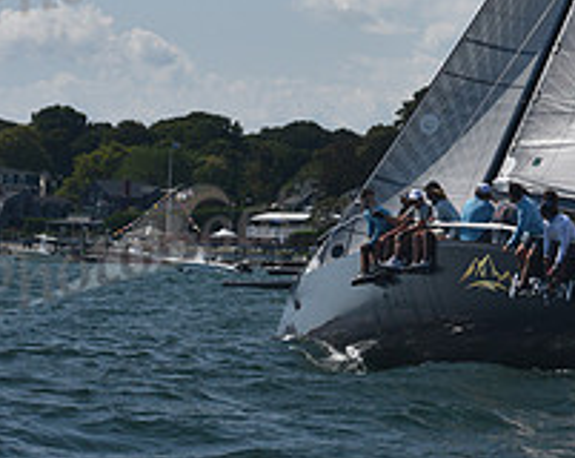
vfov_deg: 8.0
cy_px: -235
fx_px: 3227
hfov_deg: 10.1
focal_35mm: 190
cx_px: 525
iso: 250
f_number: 5.6
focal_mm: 70
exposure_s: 1/1250
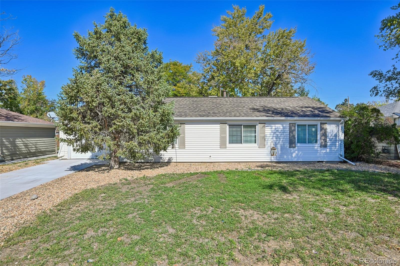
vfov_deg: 60.7
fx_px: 228
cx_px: 200
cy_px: 133
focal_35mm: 20
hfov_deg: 82.6
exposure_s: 1/200
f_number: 8
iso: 64
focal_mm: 20.5
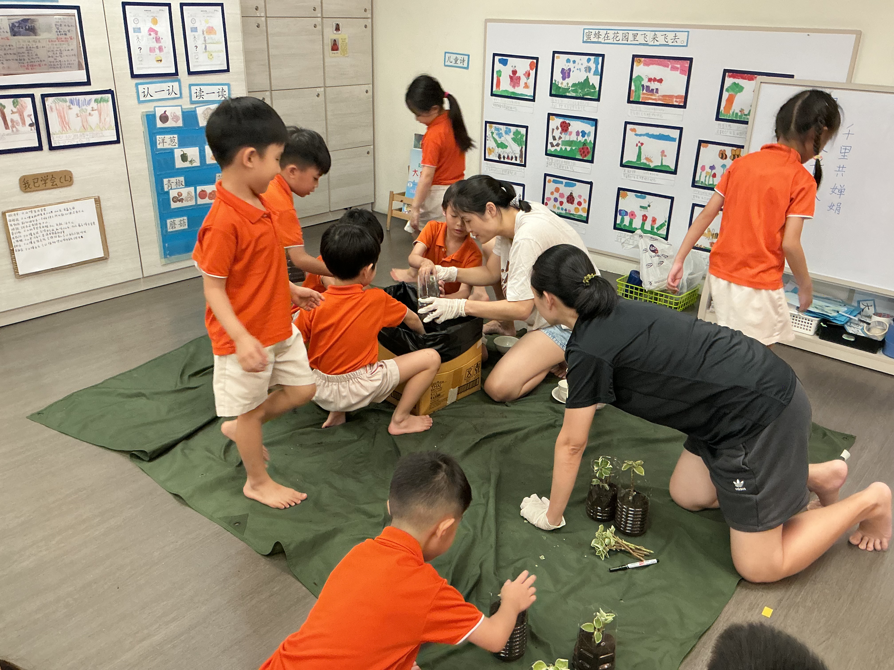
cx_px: 447
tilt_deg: -25.1
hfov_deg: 61.7
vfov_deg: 48.2
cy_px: 335
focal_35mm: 29
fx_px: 749
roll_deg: -0.3
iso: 160
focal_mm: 3
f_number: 1.8
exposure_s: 1/50
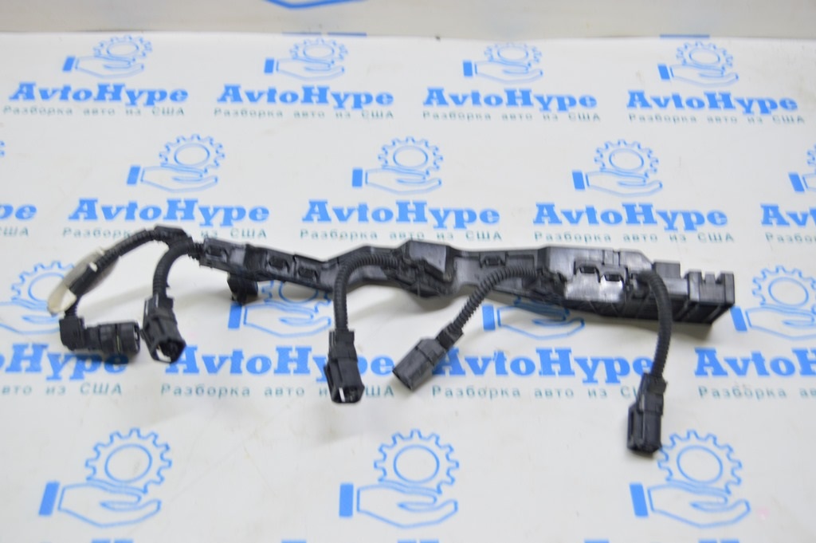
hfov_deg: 43.6
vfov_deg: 29.8
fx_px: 1019
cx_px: 408
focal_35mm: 45
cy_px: 272
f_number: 5.6
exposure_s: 1/20
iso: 400
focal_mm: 30
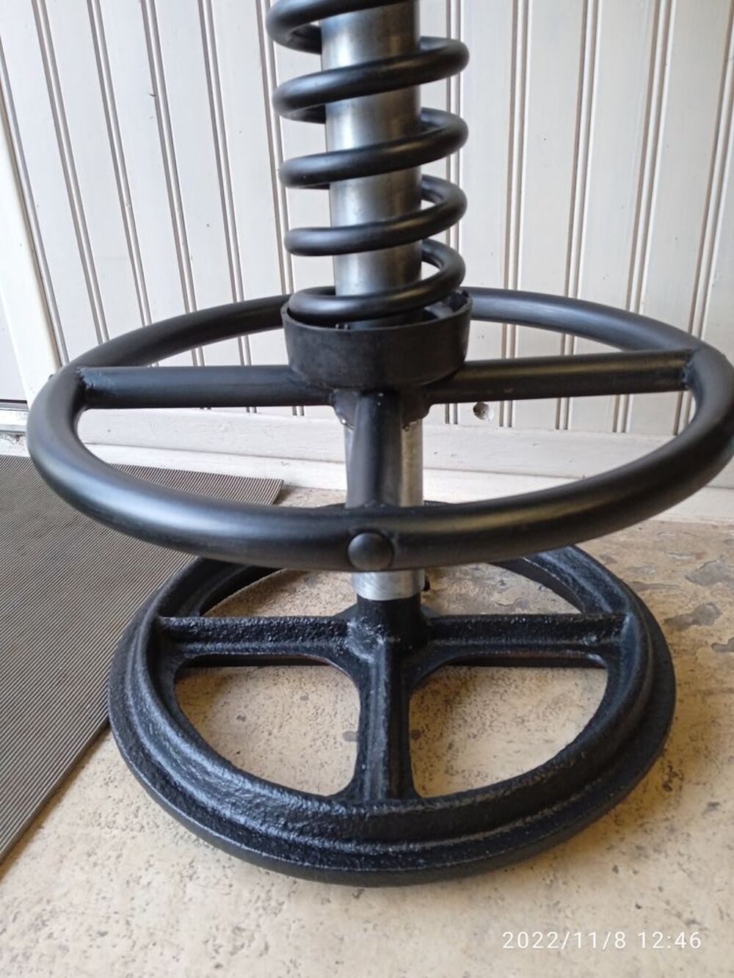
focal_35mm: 28
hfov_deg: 49.8
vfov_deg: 63.4
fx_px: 791
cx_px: 367
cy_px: 489
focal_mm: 3.43
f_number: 2.2
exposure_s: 1/33.3
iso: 179
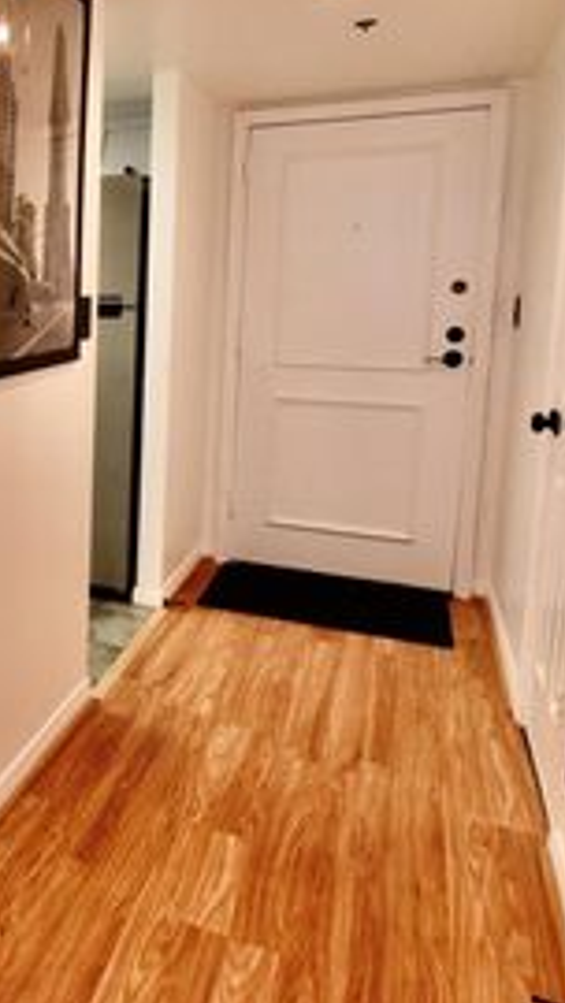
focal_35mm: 31
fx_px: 825
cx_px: -67
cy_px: 396
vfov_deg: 62.0
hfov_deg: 32.8
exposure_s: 1/250
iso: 4000
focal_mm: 16
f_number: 8
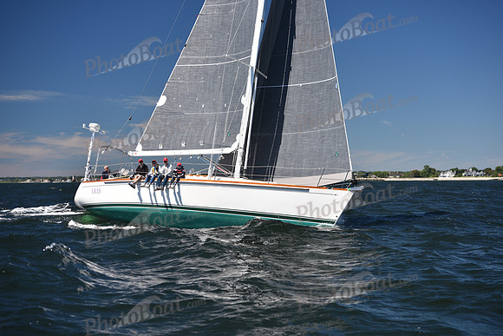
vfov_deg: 19.5
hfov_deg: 28.8
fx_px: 978
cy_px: 168
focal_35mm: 70
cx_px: 252
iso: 200
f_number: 4
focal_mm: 70
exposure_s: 1/1000
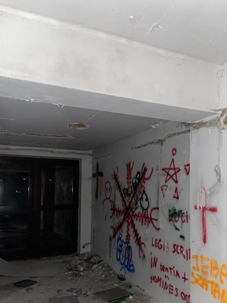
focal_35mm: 32
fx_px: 280
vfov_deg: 56.6
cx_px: 138
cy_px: 175
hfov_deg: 43.9
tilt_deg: +3.1
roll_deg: -0.4
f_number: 1.8
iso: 100
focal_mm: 4.25
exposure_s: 1/4
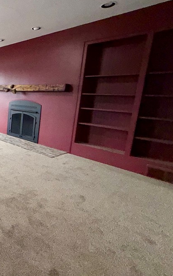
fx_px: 174
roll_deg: -2.7
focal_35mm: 23
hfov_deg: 41.1
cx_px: -22
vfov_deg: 76.9
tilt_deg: -8.9
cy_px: 122
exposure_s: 1/122
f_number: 2.2
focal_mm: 2.22
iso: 80
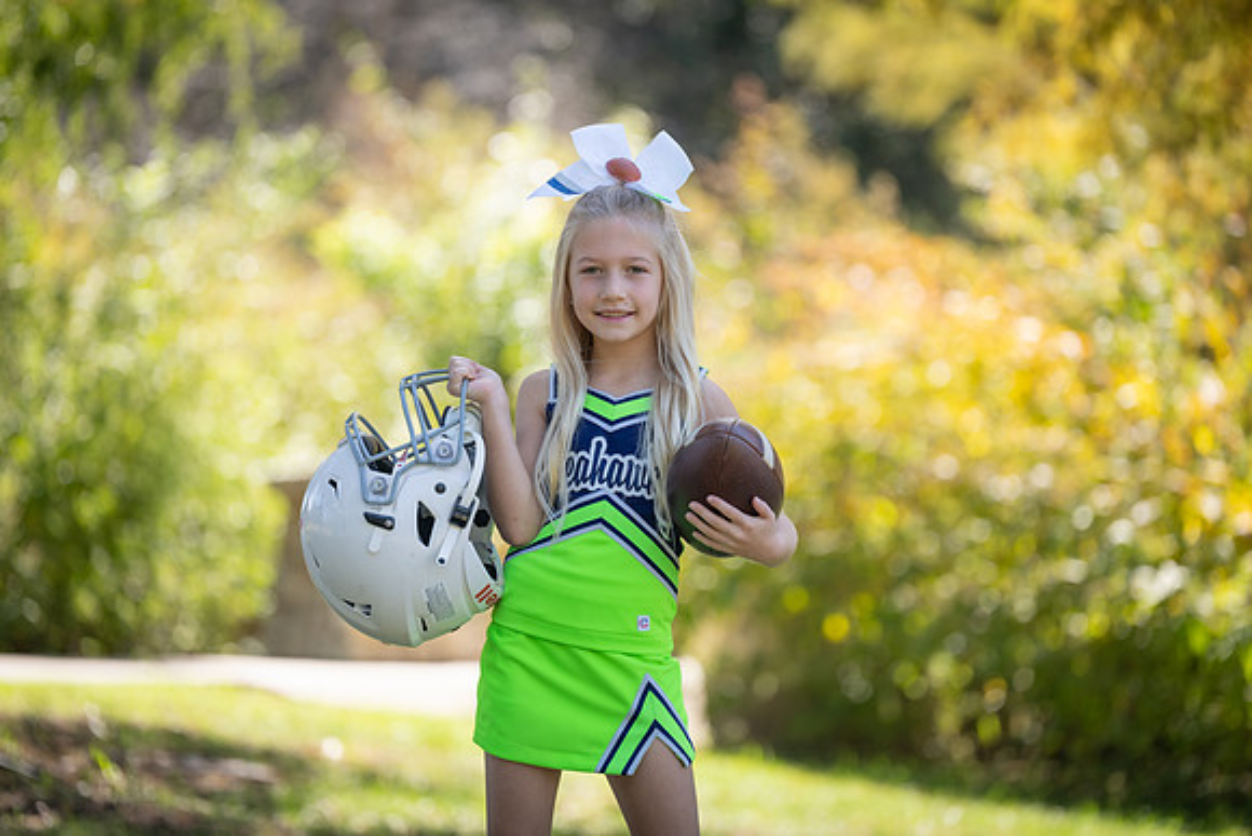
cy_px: 418
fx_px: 5252
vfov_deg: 9.1
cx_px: 626
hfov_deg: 13.6
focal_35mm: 151
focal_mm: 151
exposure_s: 1/400
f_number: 2.8
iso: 100
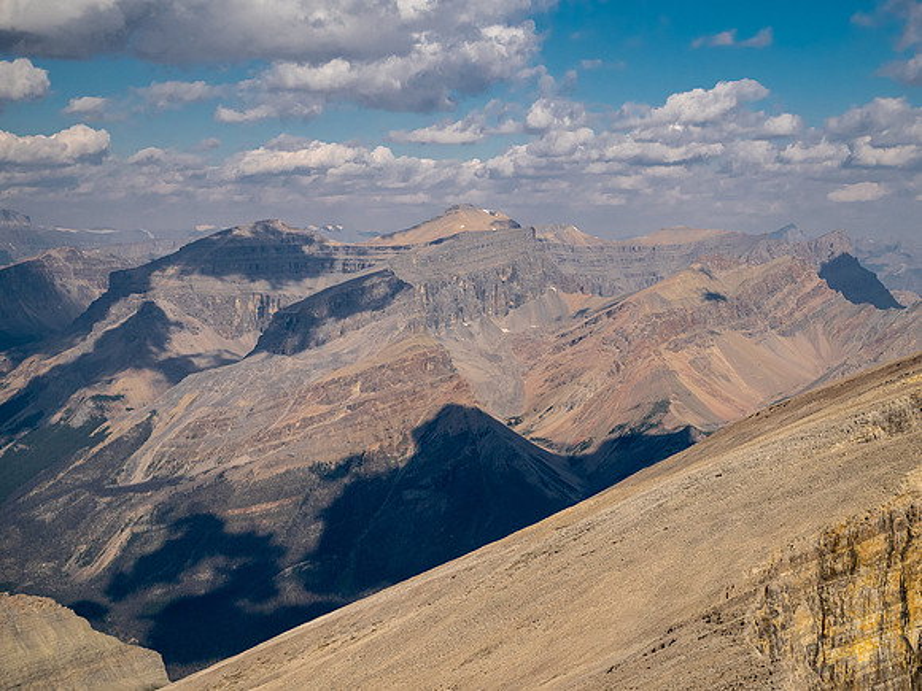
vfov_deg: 22.9
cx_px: 461
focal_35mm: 64
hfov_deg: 30.3
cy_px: 346
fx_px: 1705
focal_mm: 32
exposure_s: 1/400
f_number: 8
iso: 200
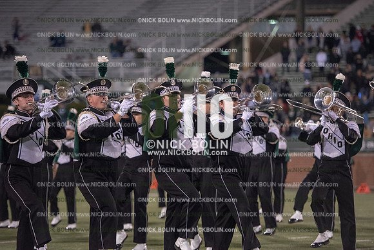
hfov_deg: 12.8
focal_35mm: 160
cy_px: 125
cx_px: 187
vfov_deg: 8.6
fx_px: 1663
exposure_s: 1/1250
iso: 5000
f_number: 3.2
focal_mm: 160
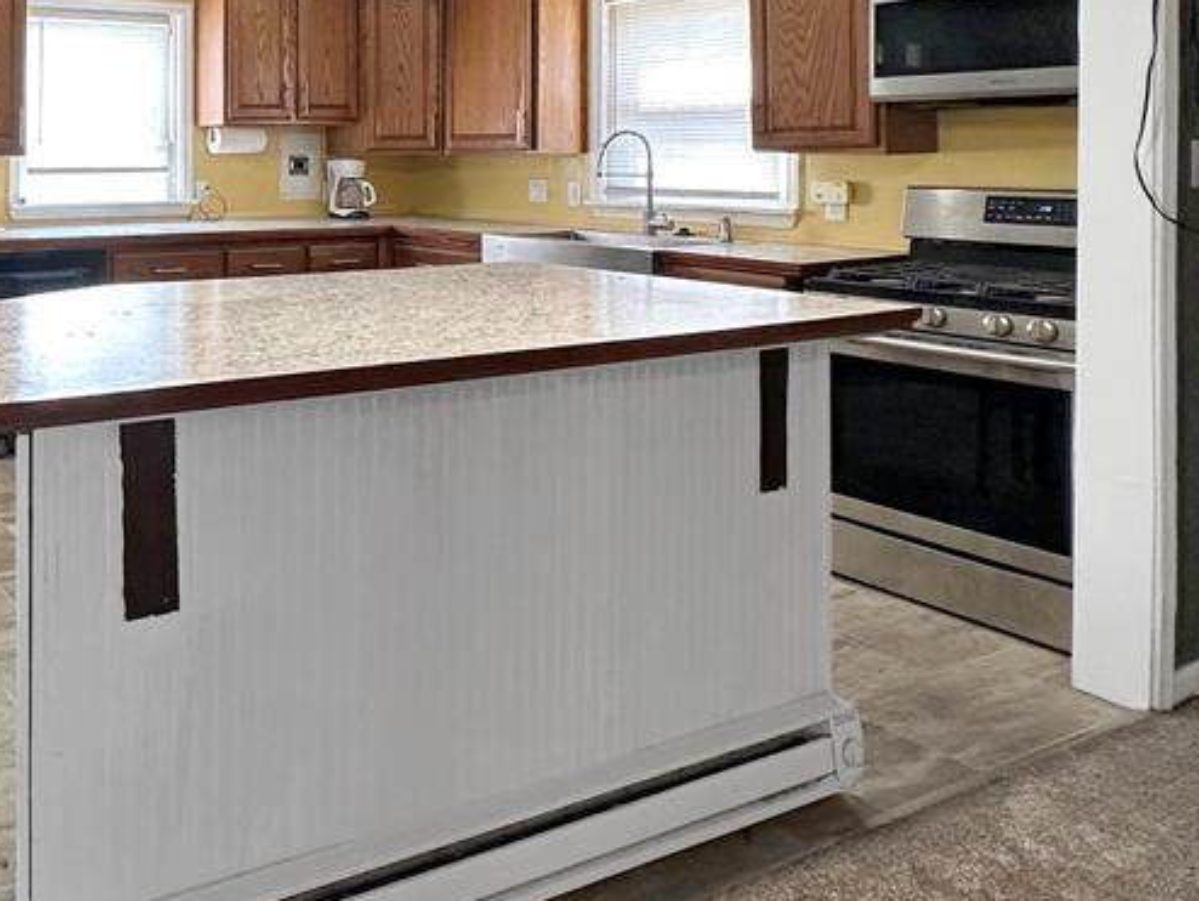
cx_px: 63
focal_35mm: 29
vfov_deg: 47.5
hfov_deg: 52.1
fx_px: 1005
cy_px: 301
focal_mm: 2.22
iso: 200
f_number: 2.2
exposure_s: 1/120
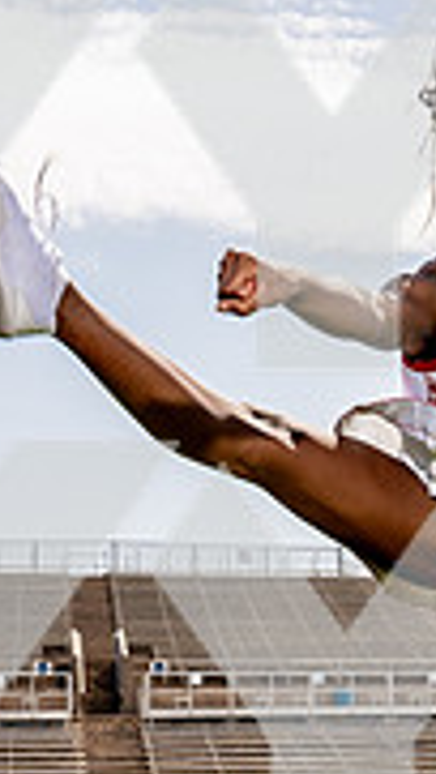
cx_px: 521
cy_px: 669
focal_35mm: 84
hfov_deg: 14.0
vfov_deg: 24.7
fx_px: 1724
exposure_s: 1/250
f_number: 9
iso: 100
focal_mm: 25
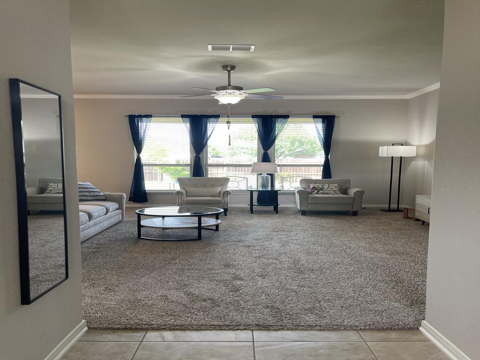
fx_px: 347
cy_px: 180
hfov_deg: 69.4
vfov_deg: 54.9
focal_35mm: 25
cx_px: 240
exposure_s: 1/120
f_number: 1.6
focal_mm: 5.1
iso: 125
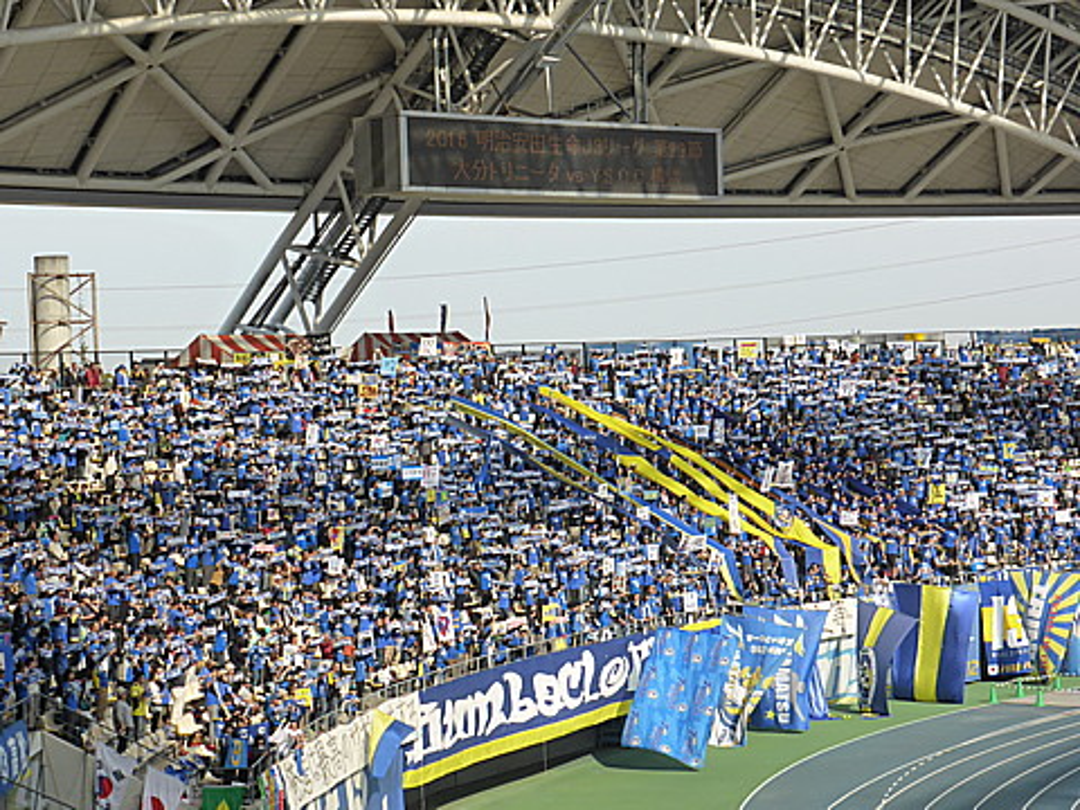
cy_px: 405
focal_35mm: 91
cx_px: 540
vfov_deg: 16.2
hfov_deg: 21.5
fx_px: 2839
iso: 160
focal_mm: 15.1
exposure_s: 1/500
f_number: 5.2
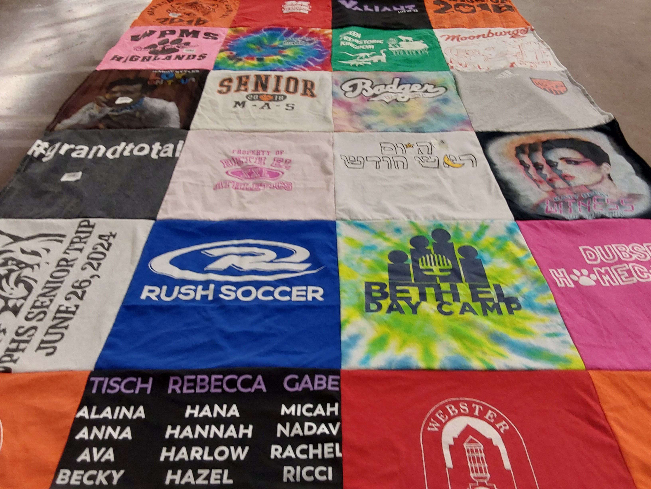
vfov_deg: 49.7
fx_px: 527
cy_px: 244
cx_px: 326
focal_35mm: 28
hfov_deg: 63.4
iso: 80
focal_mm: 2.91
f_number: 1.9
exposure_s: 1/60
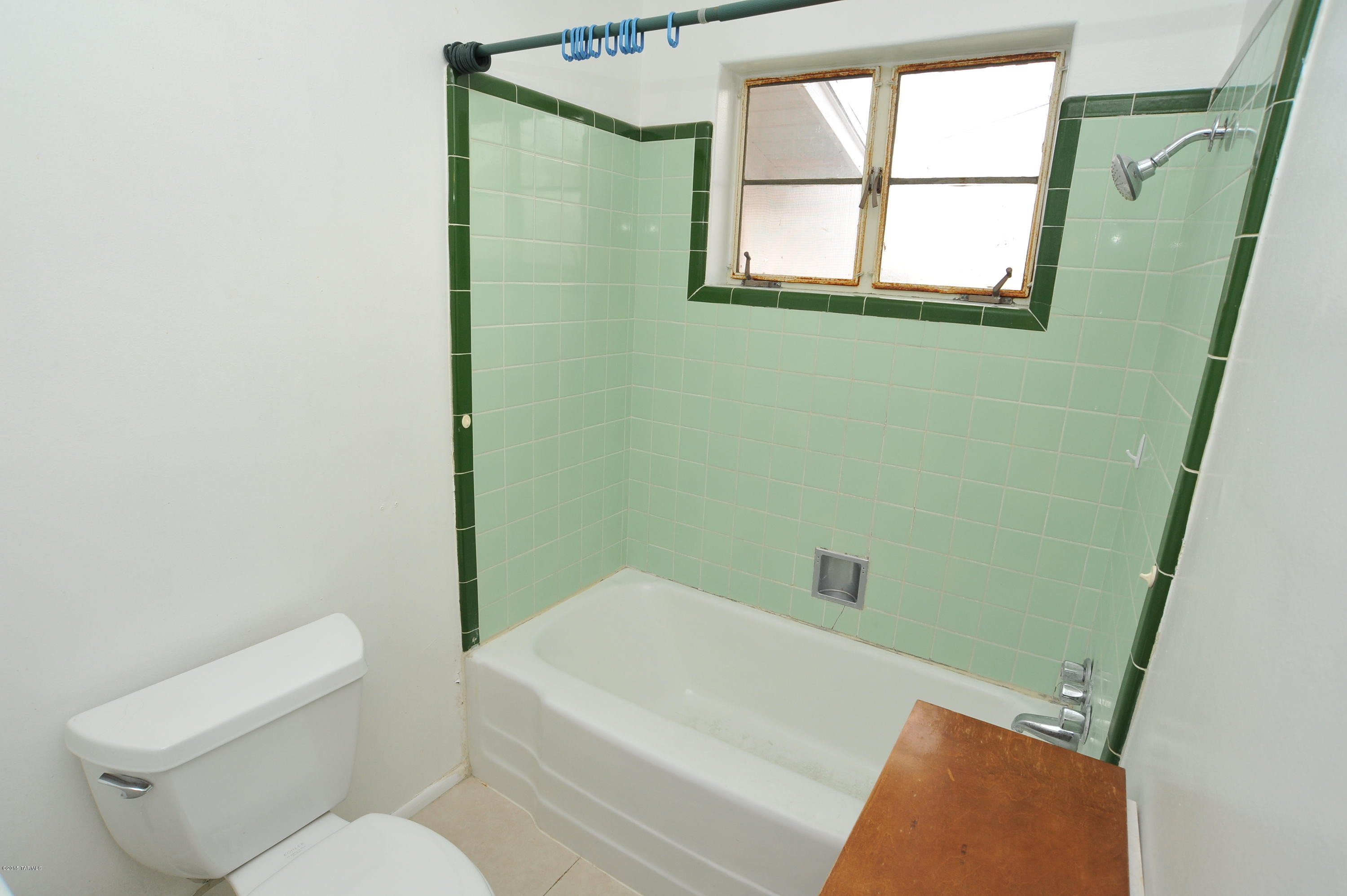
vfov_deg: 67.3
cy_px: 448
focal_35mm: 18
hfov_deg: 90.0
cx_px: 674
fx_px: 673
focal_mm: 18
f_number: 13
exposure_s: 1/60
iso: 1000
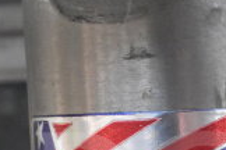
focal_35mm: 164
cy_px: 242
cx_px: 163
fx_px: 1029
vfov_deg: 8.2
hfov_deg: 12.5
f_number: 18
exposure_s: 1/1250
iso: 6400
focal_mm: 29
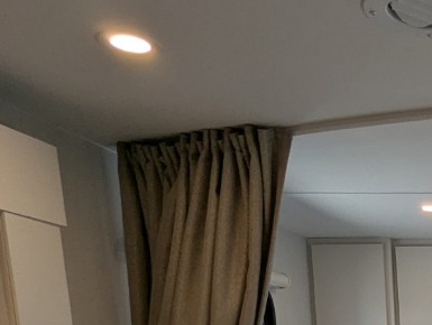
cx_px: 584
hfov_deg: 27.0
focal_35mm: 58
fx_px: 725
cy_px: 503
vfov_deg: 21.0
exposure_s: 1/103
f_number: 2.2
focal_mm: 2.35
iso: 60
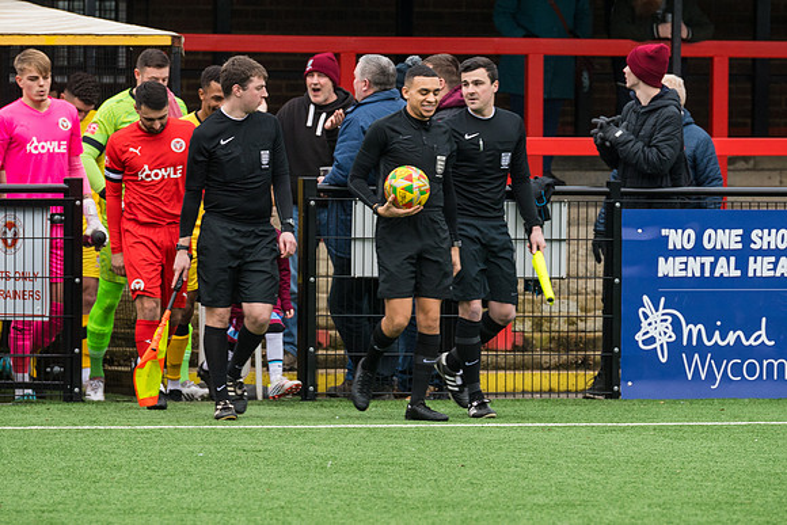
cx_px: 394
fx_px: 9839
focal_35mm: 450
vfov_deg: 3.1
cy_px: 262
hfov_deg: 4.6
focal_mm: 300
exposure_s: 1/400
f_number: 5
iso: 800
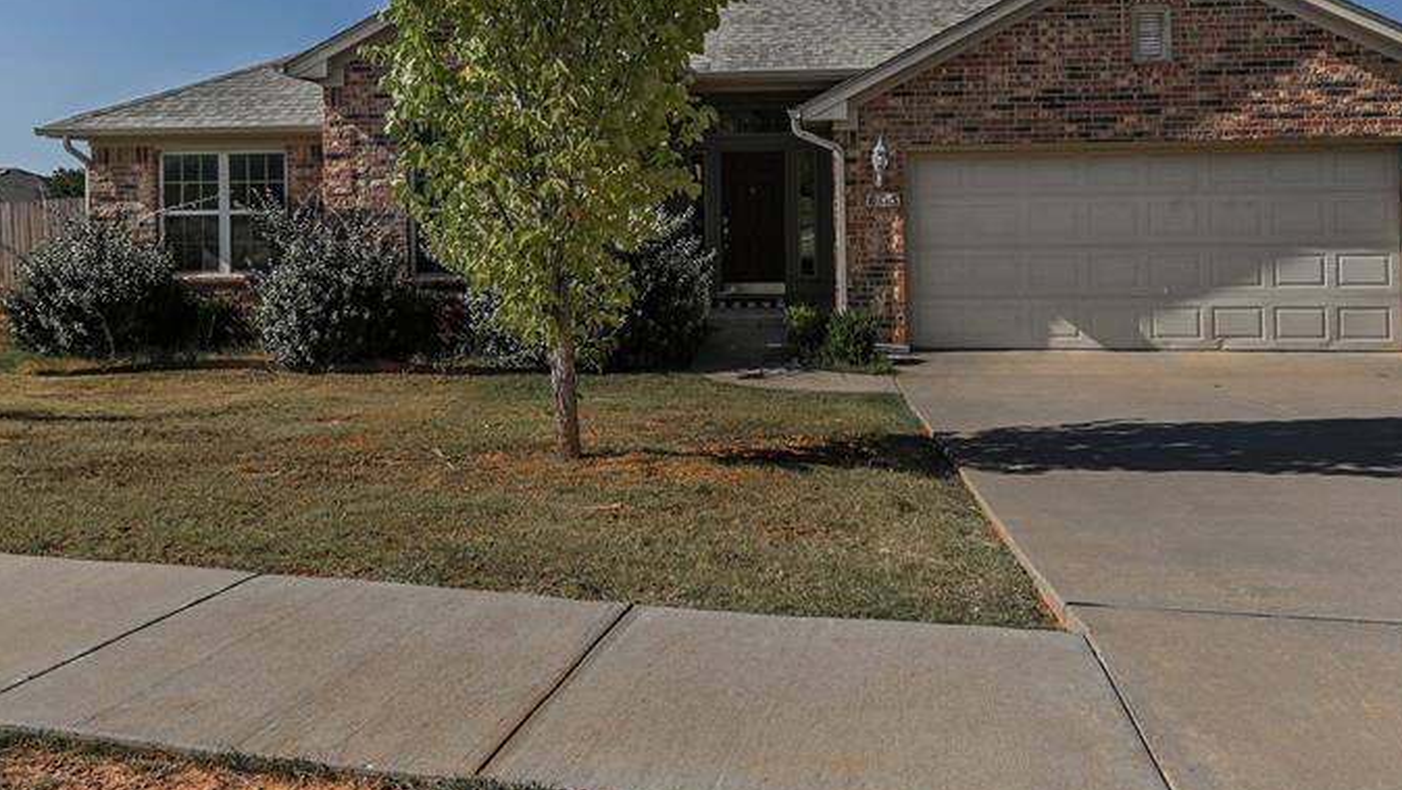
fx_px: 1302
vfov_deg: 33.1
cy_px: 194
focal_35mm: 35
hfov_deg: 56.6
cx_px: 697
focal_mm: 22
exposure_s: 1/800
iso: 100
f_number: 8
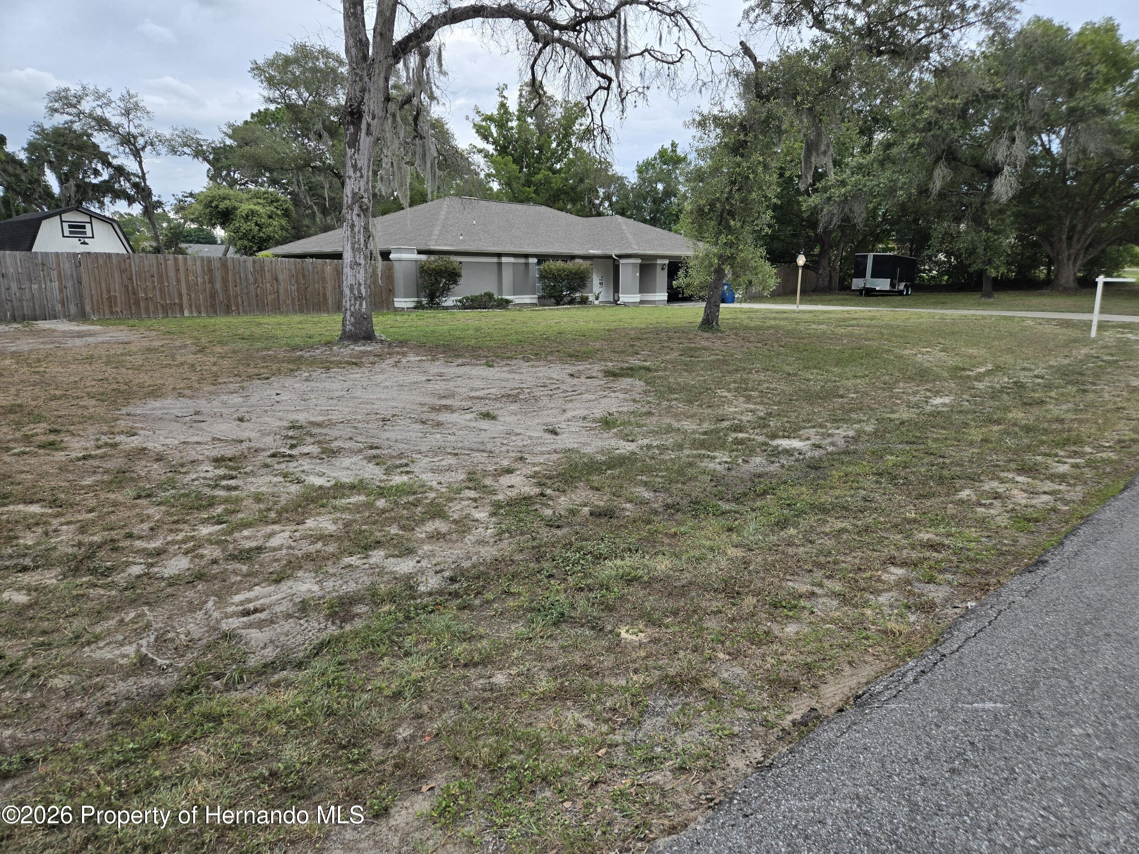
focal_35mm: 23
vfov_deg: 58.9
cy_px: 427
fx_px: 757
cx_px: 570
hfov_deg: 73.9
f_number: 1.8
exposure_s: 1/1090
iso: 80
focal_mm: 5.4
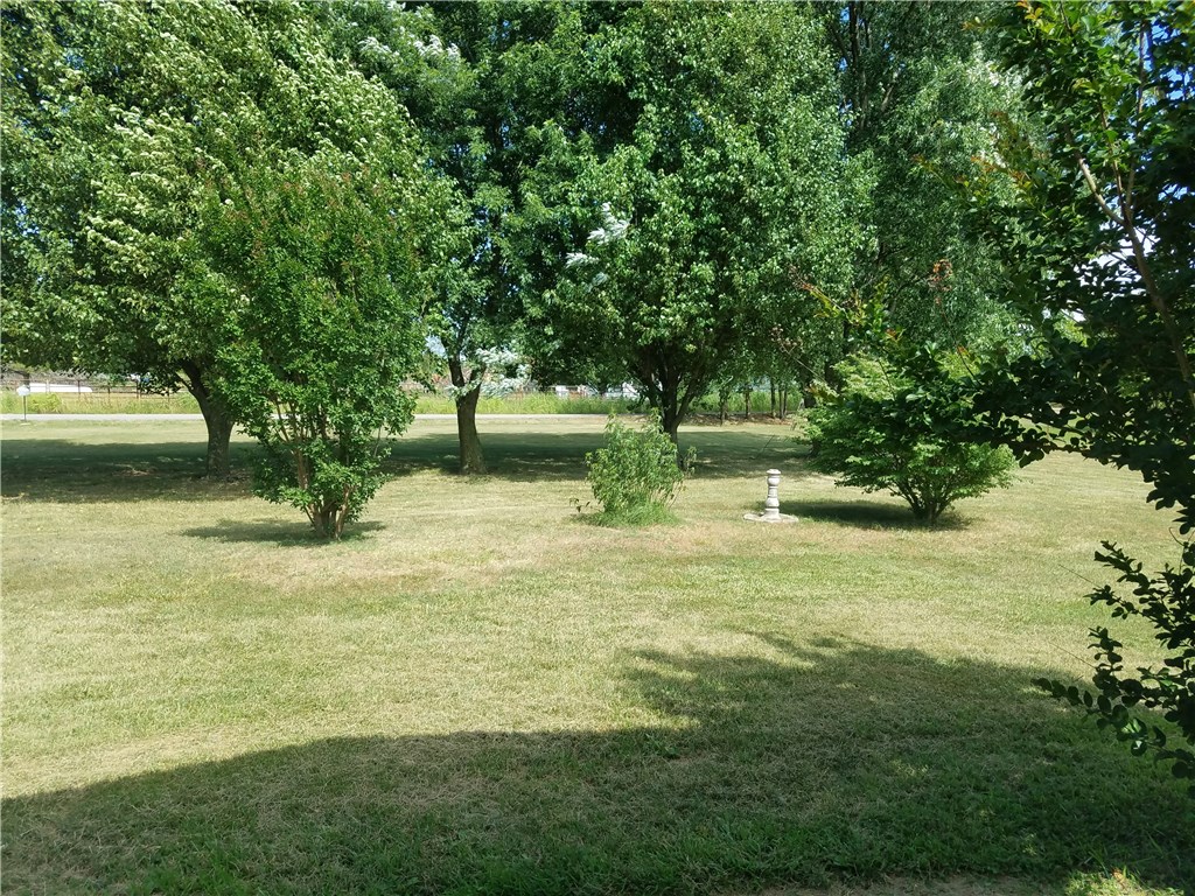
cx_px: 598
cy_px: 448
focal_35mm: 26
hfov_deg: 67.3
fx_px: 898
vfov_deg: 53.1
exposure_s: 1/1388
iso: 50
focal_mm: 4.2
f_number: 1.7
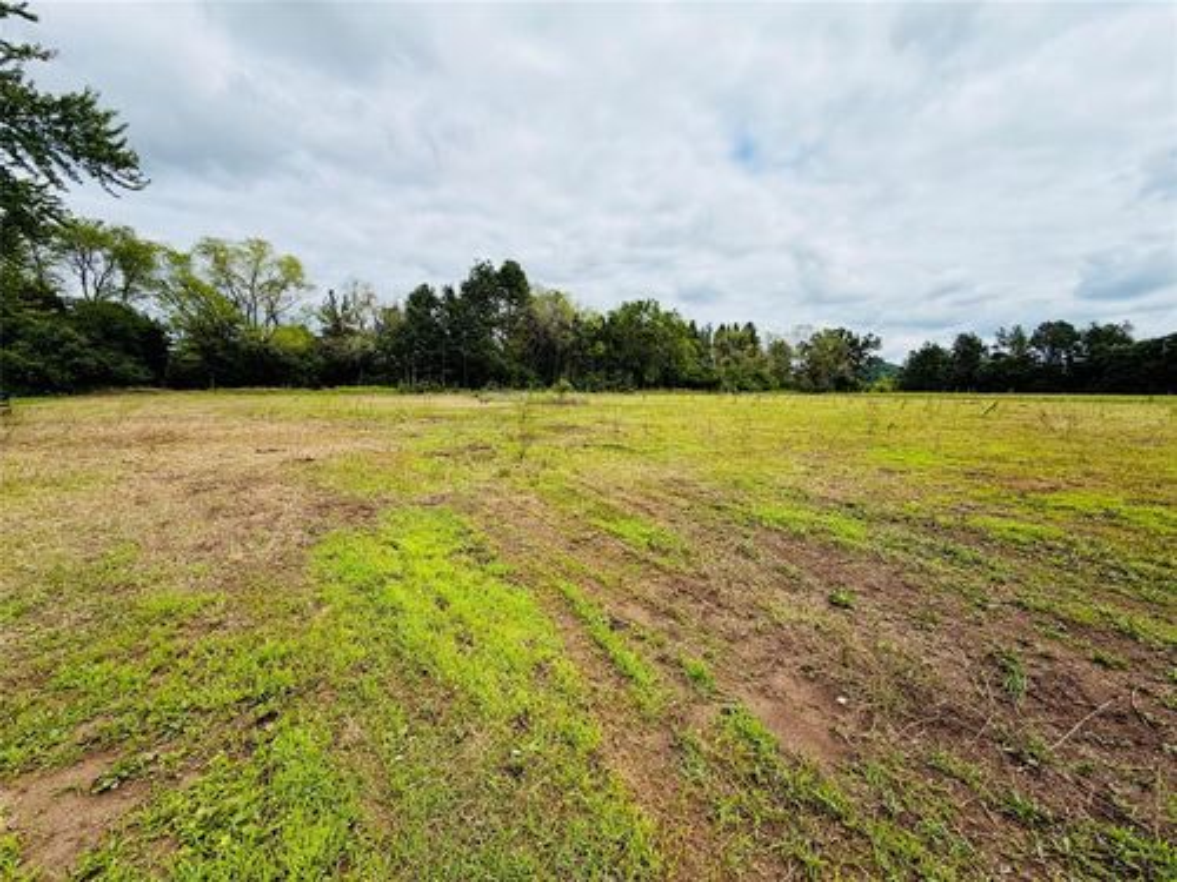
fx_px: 476
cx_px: 588
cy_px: 441
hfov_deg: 102.1
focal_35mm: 14
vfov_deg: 85.7
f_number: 2.2
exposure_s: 1/1050
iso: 20
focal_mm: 2.22
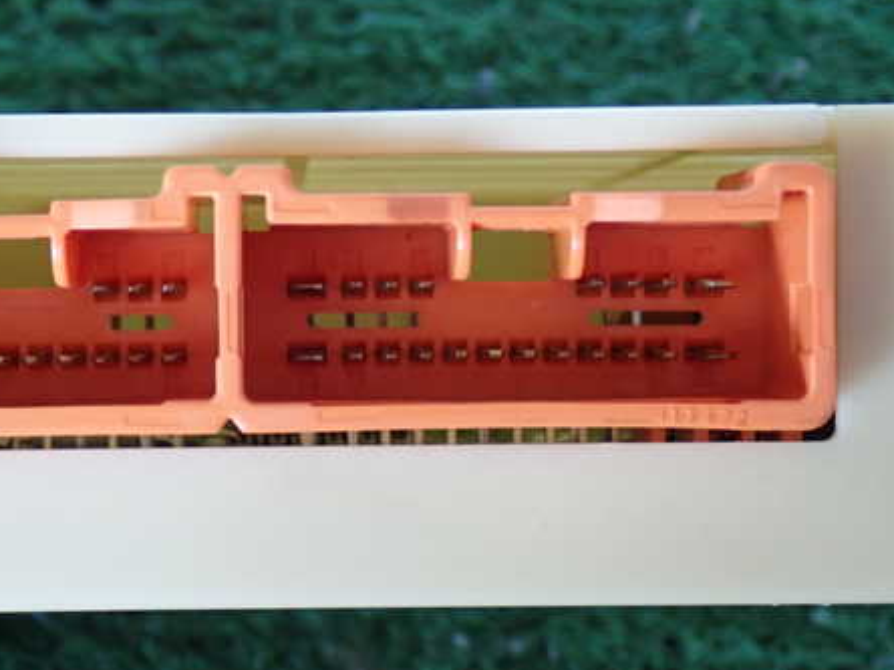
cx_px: 314
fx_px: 2479
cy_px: 364
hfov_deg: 20.4
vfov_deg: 15.4
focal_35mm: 96
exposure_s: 1/40
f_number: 3.9
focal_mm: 12.73
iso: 800
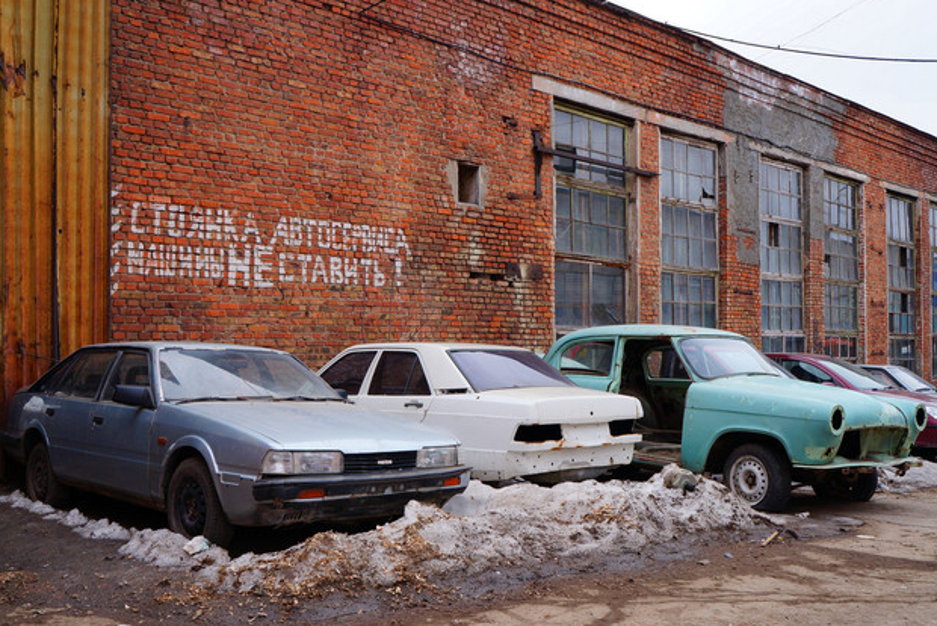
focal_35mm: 34
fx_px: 885
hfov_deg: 55.8
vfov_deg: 38.9
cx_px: 475
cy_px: 312
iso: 200
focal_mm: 22
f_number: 7.1
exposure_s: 1/200
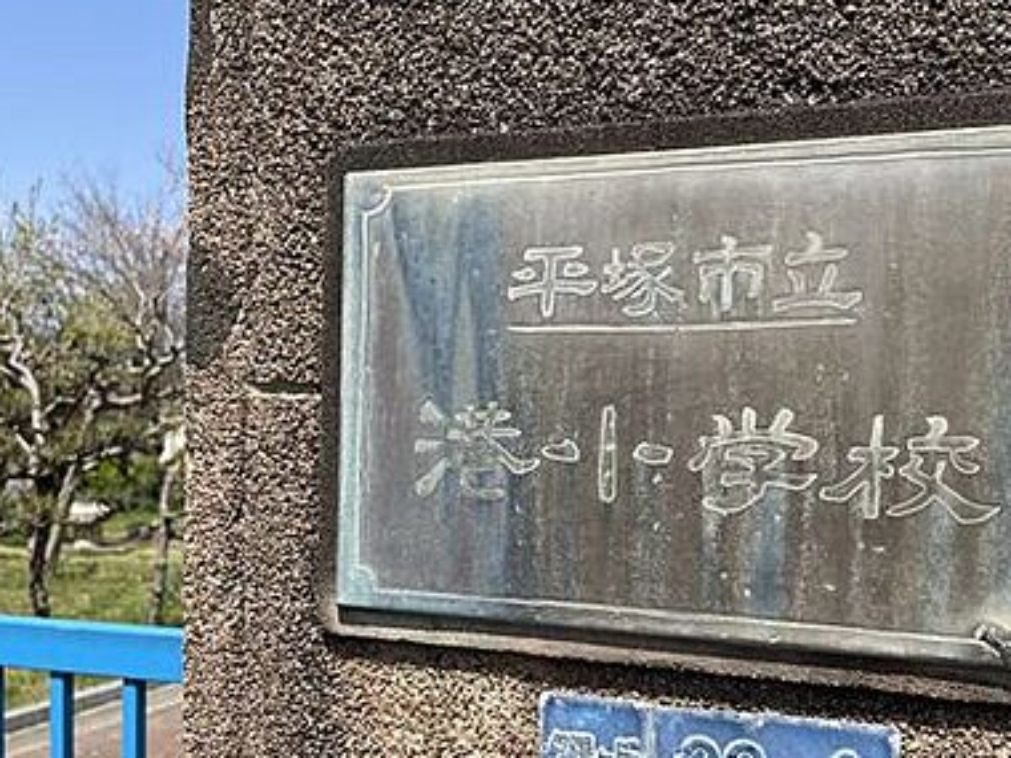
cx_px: 511
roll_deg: +0.2
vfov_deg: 34.7
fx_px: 1197
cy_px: 521
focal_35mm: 41
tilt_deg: -2.9
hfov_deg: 45.8
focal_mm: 4.2
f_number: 1.6
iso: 32
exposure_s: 1/2882
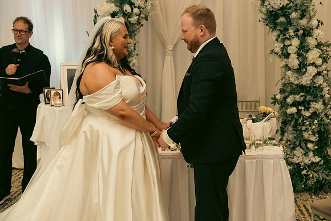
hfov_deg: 41.9
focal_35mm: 47
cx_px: 166
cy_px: 110
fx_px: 432
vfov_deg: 28.7
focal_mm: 47
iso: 2500
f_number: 3.5
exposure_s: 1/160
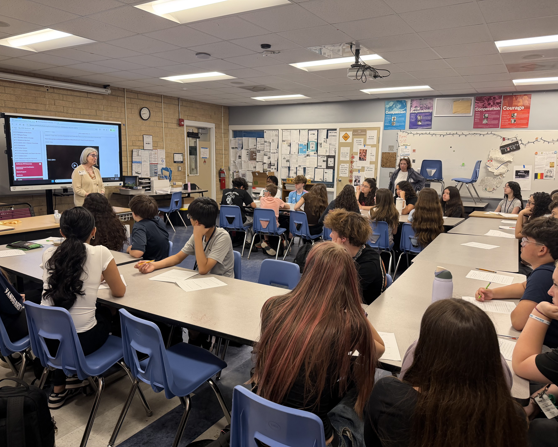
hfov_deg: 68.1
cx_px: 289
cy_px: 224
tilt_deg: -9.7
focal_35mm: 25
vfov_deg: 56.8
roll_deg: -0.7
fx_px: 413
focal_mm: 6.76
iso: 200
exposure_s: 1/59
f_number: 1.78
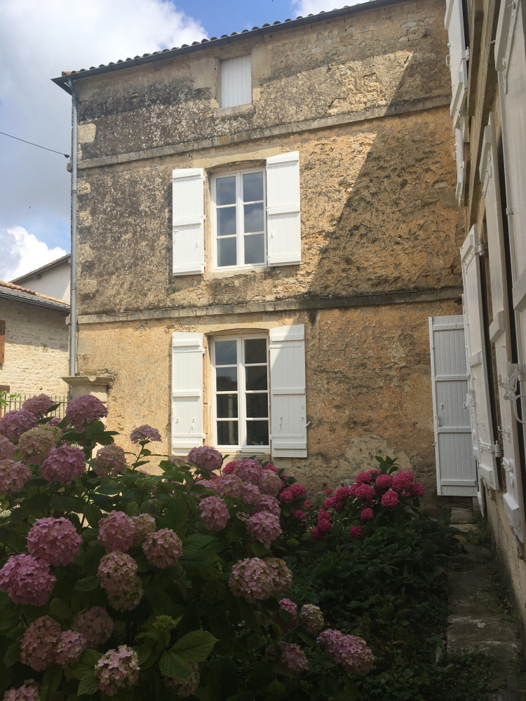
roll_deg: +0.2
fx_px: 588
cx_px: 263
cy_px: 350
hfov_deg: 48.2
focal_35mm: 29
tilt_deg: +4.7
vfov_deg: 61.7
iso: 25
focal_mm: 4.15
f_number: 2.2
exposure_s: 1/1709
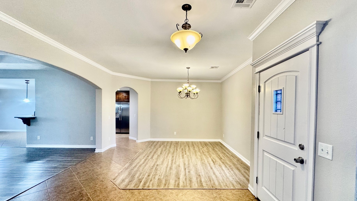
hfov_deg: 99.3
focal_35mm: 16
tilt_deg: -1.0
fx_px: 151
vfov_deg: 66.9
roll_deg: -0.7
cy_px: 113
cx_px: 184
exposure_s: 1/60
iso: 200
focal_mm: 2.22
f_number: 2.2
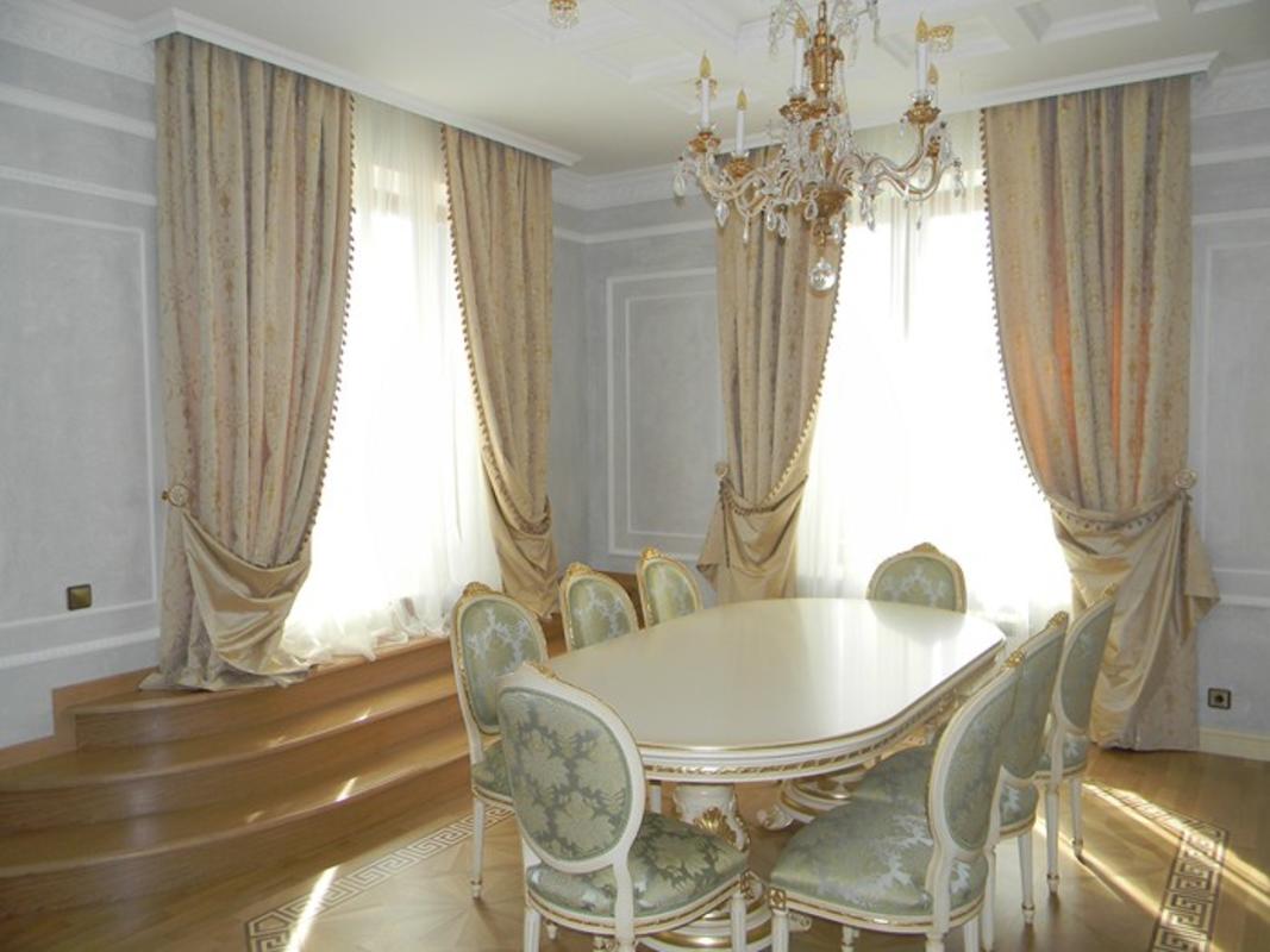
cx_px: 635
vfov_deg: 49.7
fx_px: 1027
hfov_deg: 63.4
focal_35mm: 28
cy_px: 476
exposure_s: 1/138
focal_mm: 5
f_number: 3.5
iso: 112
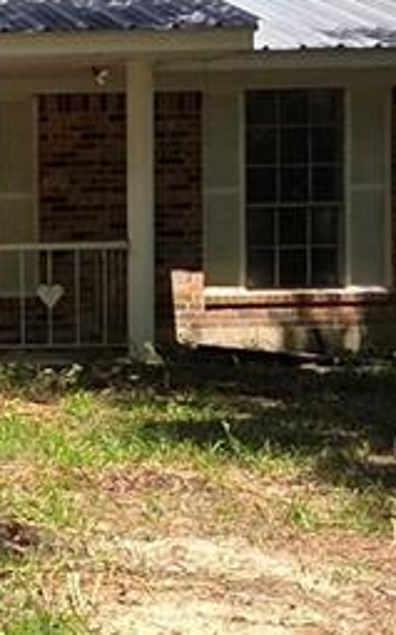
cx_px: -426
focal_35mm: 83
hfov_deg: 13.3
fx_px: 1436
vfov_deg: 24.9
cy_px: 284
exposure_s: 1/1205
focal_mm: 2.2
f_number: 1.9
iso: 40
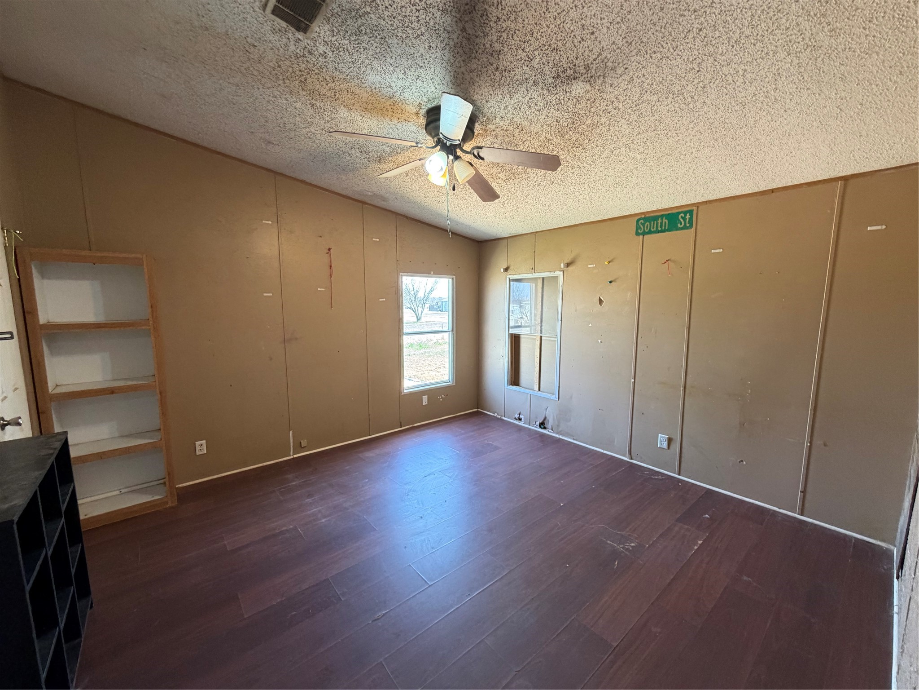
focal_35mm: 14
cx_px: 460
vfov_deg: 85.7
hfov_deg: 102.1
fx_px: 372
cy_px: 345
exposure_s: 1/105
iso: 320
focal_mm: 2.22
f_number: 2.2
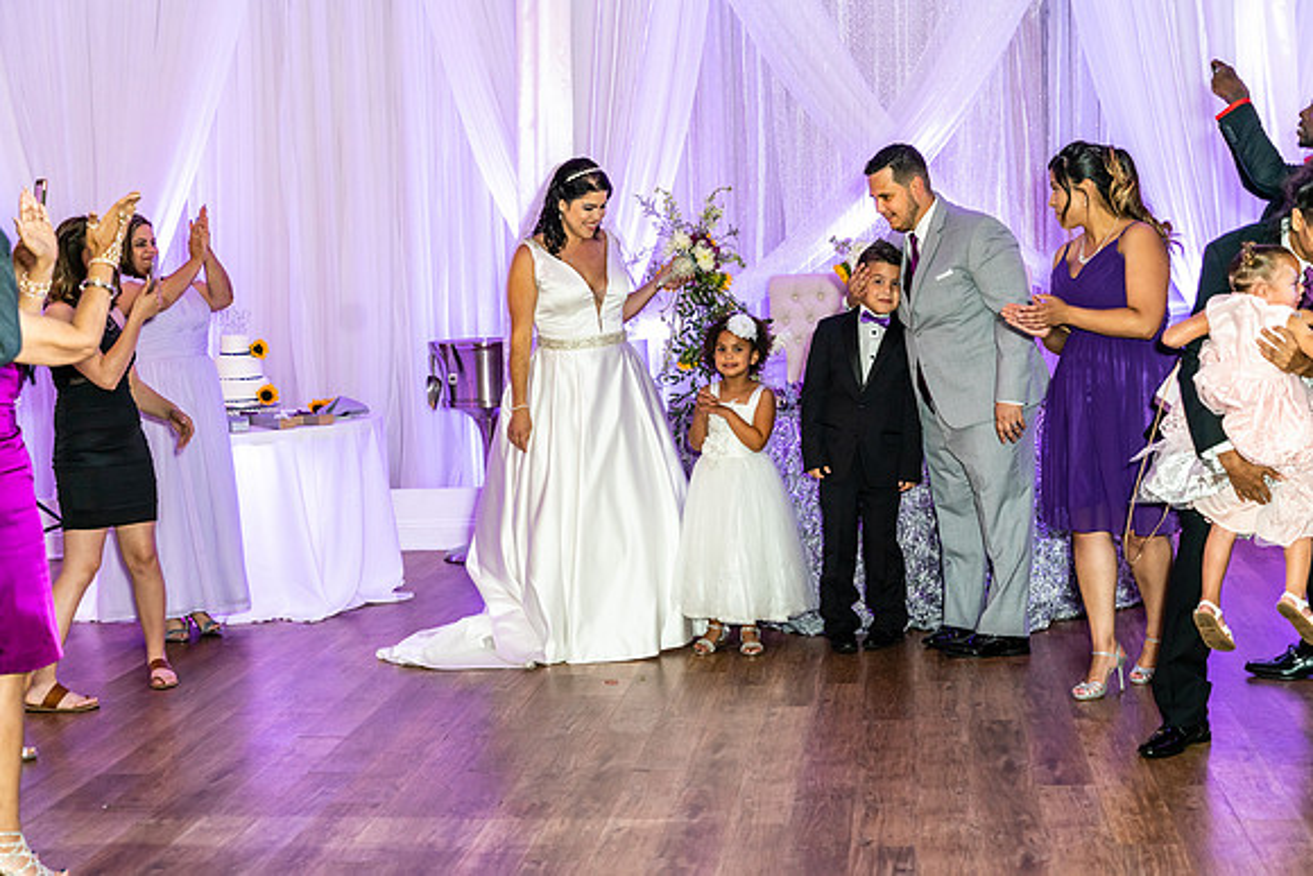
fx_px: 2006
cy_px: 438
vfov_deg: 24.6
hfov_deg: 36.2
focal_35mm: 55
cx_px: 656
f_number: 4
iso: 1600
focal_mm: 55
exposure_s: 1/125
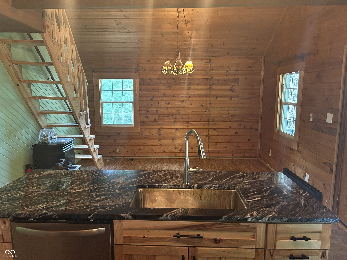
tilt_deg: -8.9
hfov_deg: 67.3
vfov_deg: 53.1
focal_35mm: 26
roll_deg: +0.4
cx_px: 174
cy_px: 130
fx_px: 261
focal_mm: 5.7
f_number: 1.5
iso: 500
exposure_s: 1/40
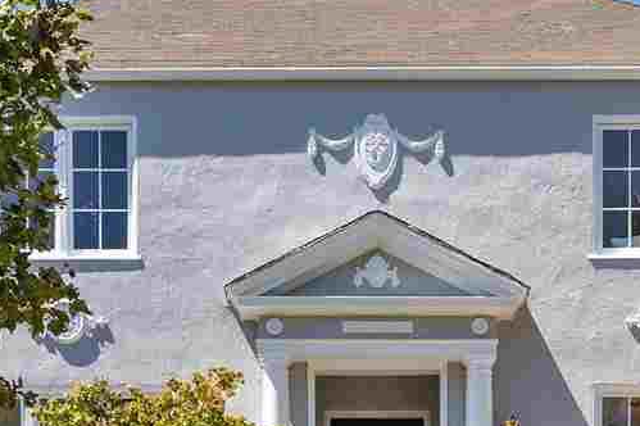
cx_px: 367
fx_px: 1688
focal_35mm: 95
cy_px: 496
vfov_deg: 14.0
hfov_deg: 21.5
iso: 200
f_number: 8
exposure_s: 1/400
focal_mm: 25
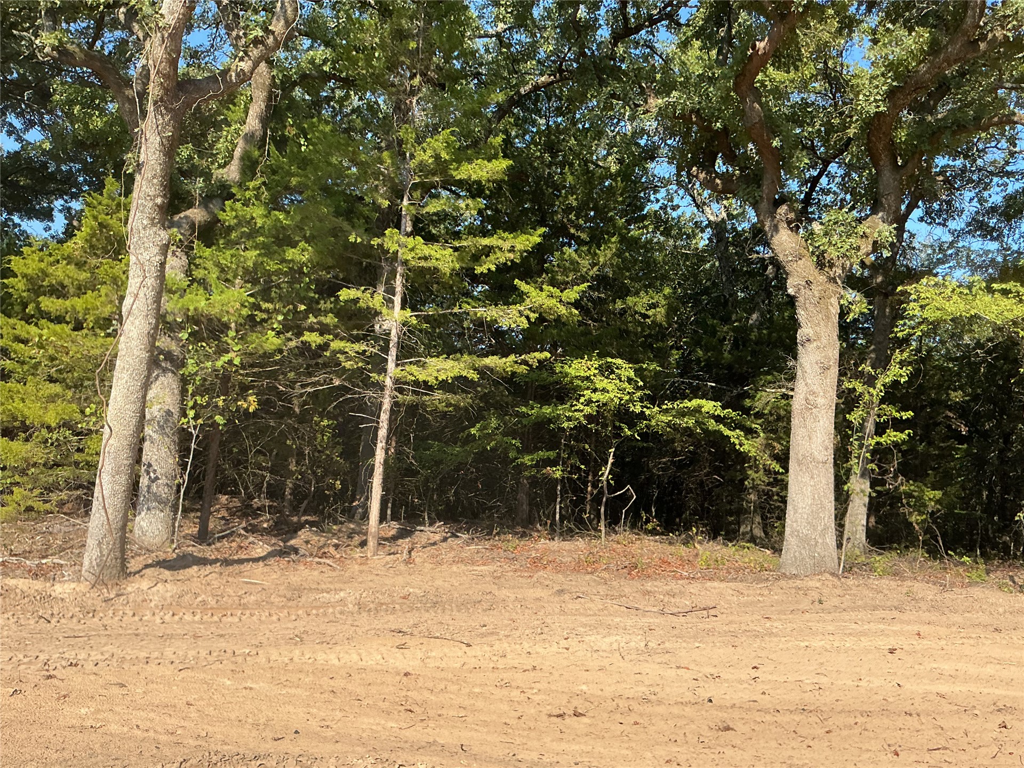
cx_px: 512
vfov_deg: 48.2
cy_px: 384
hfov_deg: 61.7
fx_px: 858
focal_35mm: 29
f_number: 1.8
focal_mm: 3
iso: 25
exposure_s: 1/1121
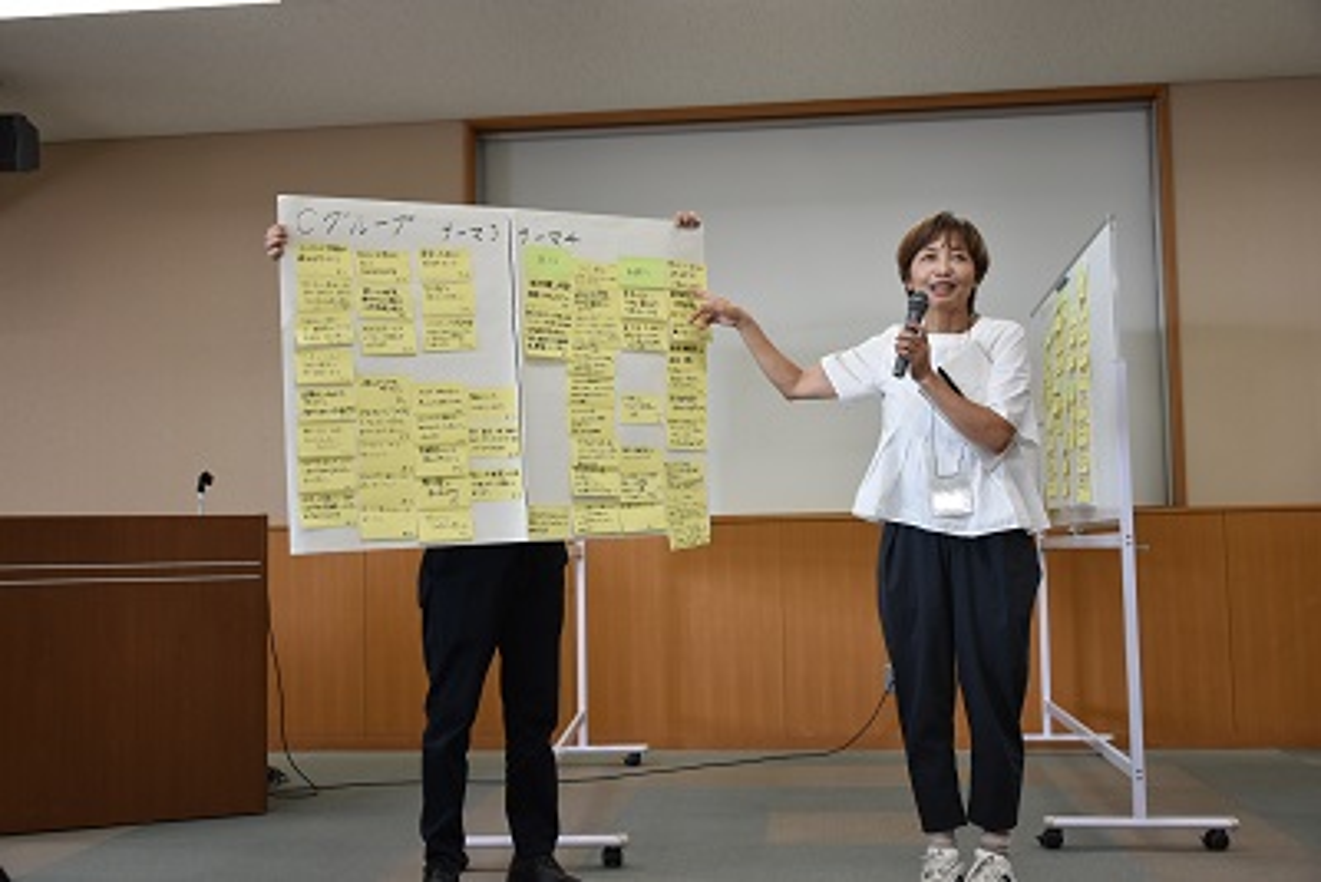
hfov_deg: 49.5
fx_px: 1432
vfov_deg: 34.2
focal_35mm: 39
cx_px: 660
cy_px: 441
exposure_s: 1/80
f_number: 4.5
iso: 400
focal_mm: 26
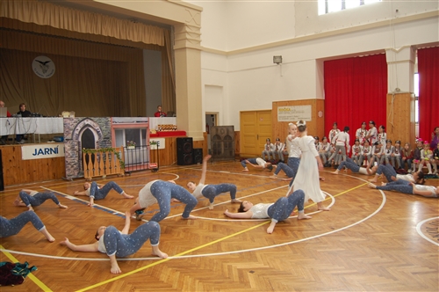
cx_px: 220
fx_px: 329
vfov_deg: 47.8
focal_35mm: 27
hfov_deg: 67.4
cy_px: 146
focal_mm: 18
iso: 400
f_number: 3.5
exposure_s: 1/60
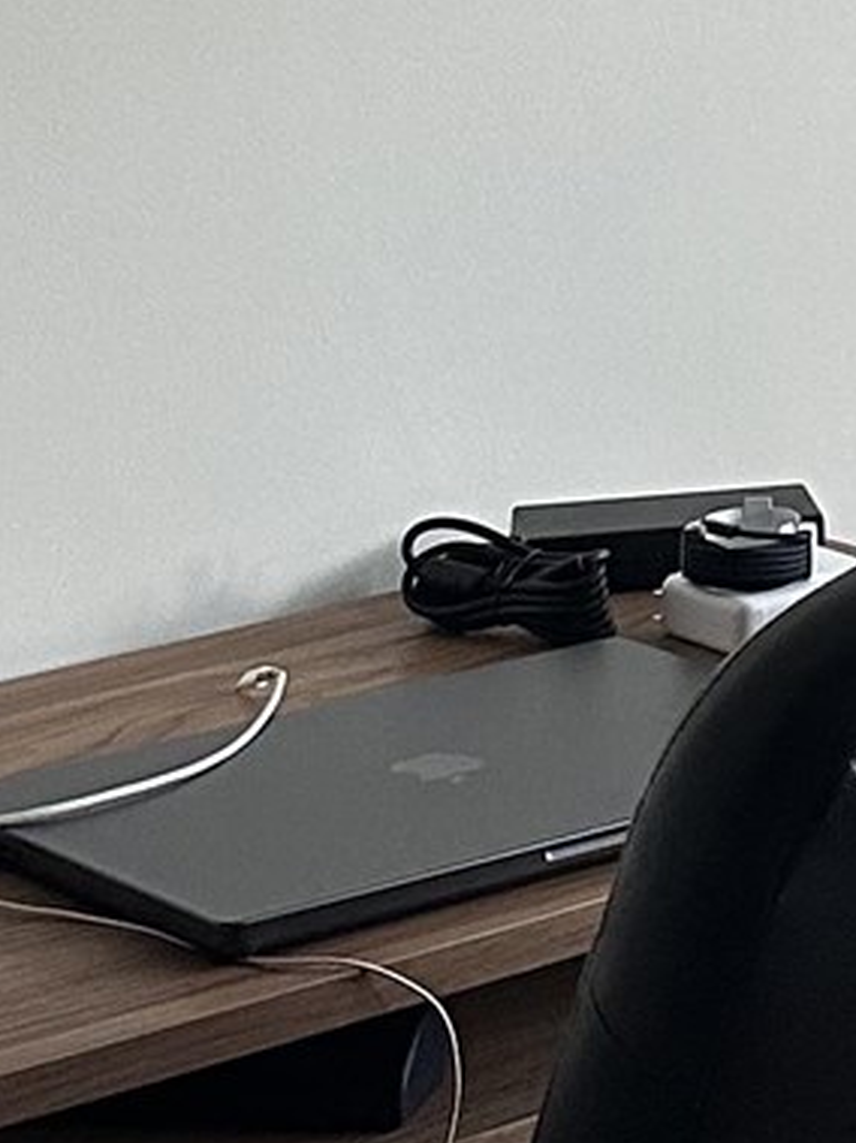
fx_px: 4817
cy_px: -727
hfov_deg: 9.5
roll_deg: +0.1
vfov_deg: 12.6
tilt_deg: -0.3
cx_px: 1685
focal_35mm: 146
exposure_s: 1/105
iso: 250
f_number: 1.78
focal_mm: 6.86
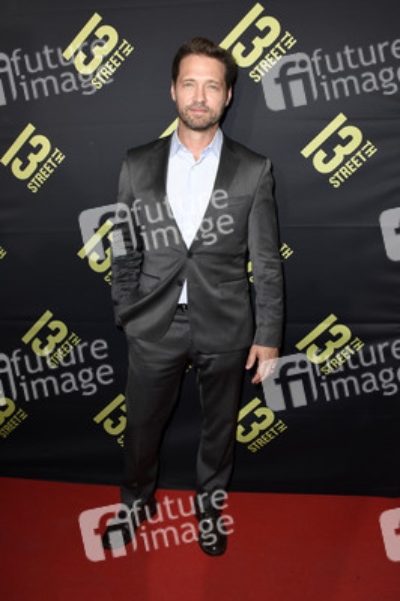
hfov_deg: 47.9
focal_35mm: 27
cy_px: 300
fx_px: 451
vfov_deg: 67.4
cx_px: 200
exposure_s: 1/160
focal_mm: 18
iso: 800
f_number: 6.3
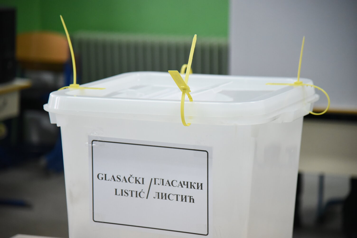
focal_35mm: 120
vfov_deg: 11.4
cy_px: 119
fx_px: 1190
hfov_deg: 17.1
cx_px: 178
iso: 6400
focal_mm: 120
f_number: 4
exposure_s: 1/250
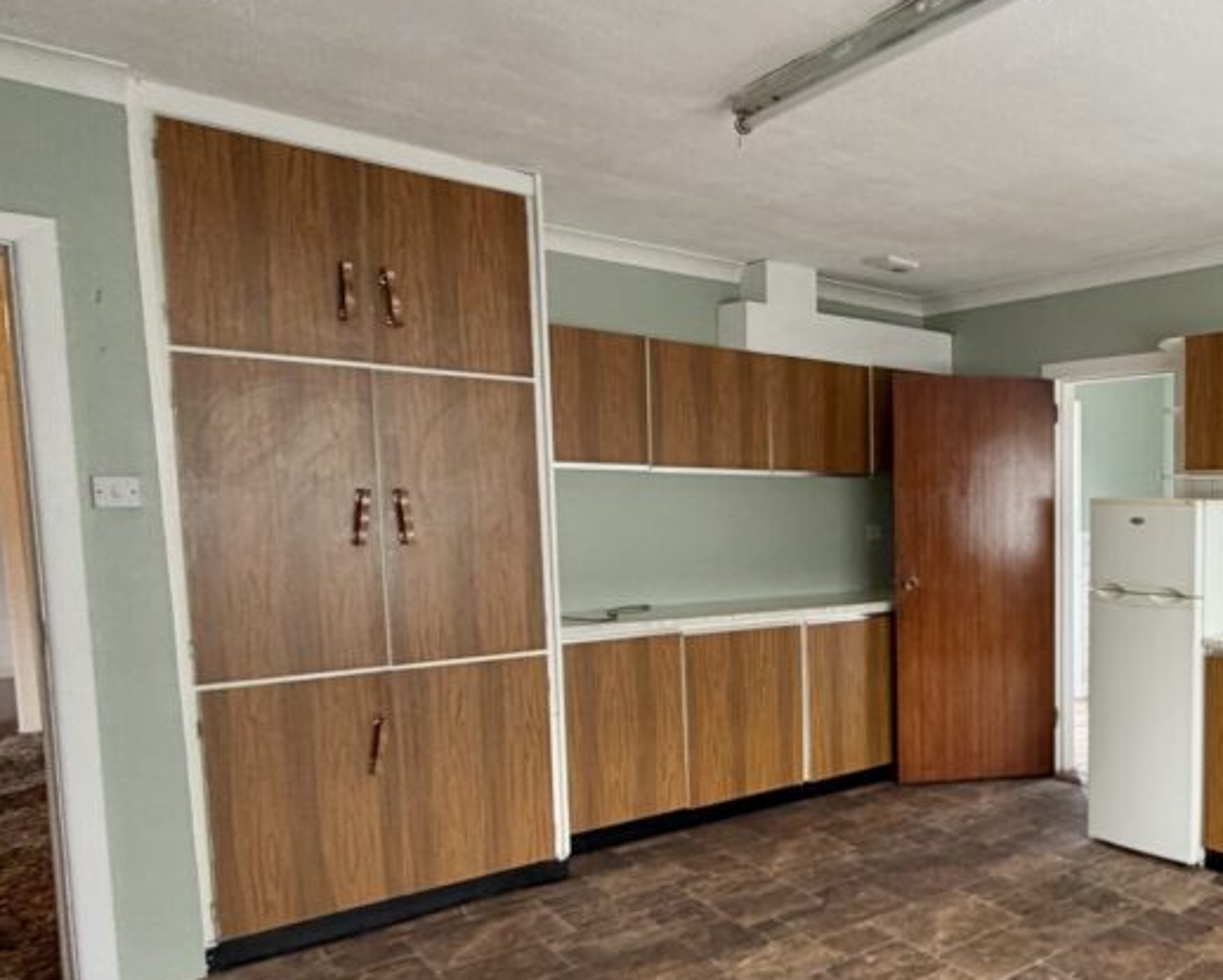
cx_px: 1204
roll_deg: -0.6
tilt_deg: -4.9
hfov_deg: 52.0
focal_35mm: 27
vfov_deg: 53.0
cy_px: 574
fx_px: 978
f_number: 2.2
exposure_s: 1/121
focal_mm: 2.22
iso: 100
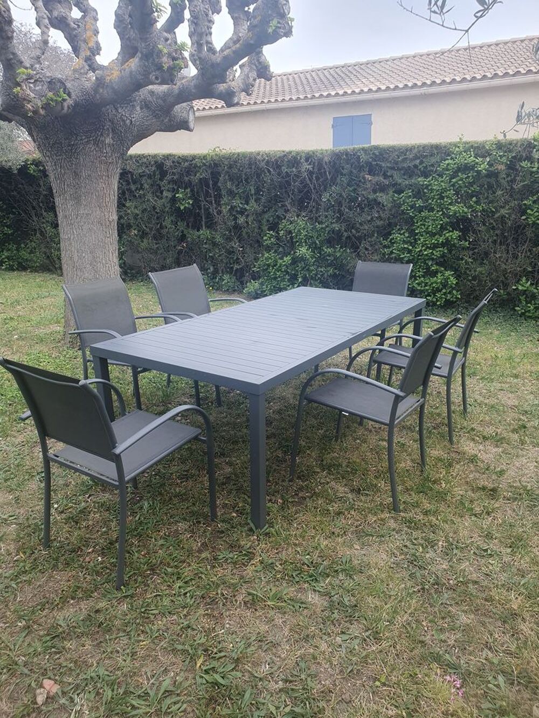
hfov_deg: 53.1
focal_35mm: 26
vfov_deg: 67.3
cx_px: 270
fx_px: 540
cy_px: 359
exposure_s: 1/296
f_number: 2.4
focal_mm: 4.32
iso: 50
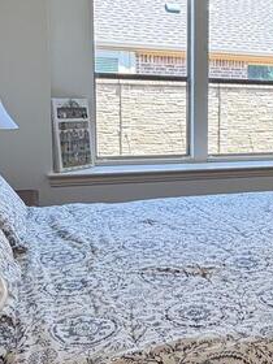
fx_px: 336
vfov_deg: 56.8
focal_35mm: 32
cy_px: 185
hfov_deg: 39.3
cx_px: 269
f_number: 2.2
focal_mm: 2.22
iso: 160
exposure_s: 1/120
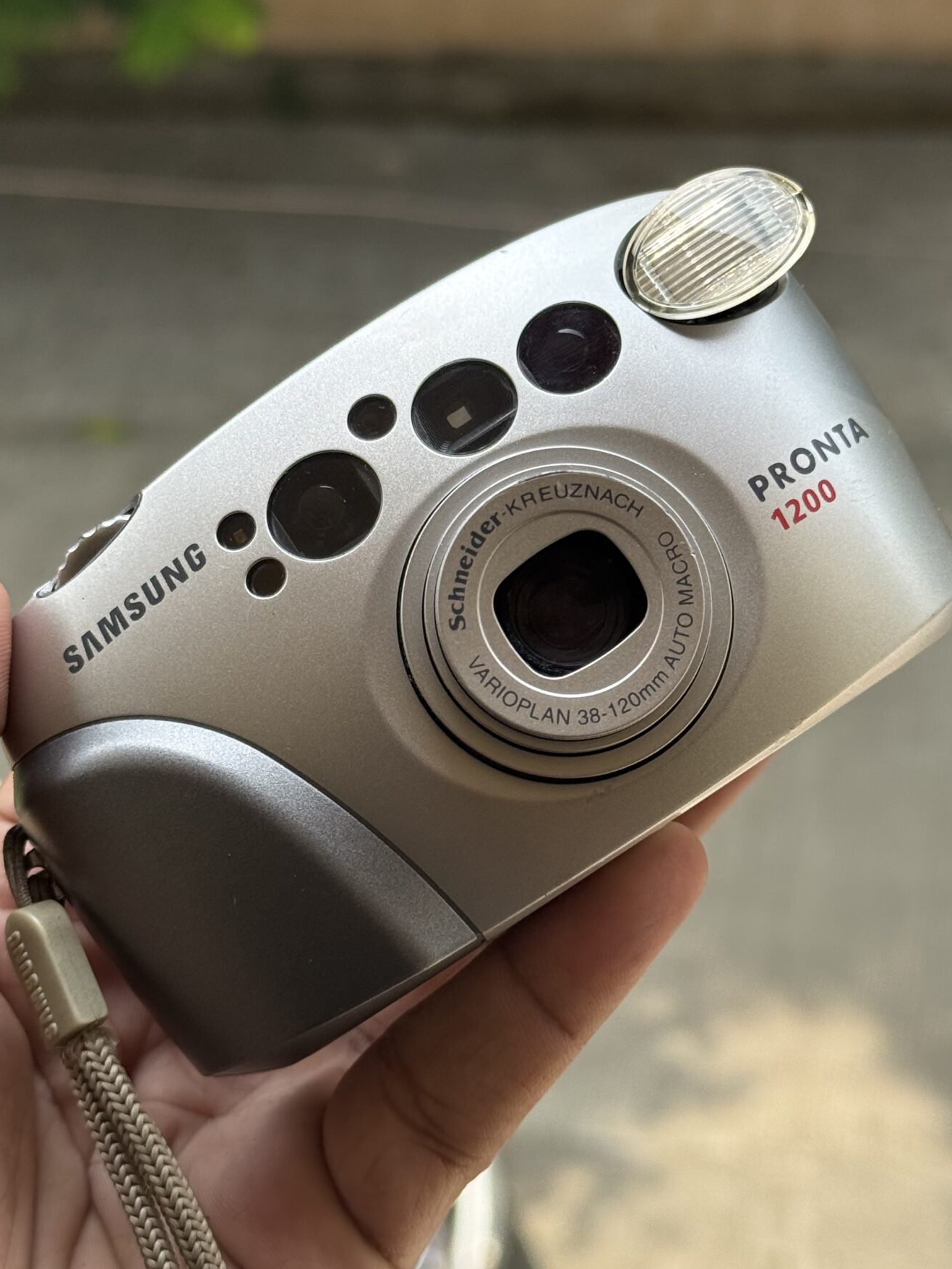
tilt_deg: -33.8
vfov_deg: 27.7
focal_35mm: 70
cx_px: 493
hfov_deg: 21.0
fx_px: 2566
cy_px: 519
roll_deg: +2.2
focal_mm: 6.76
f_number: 1.78
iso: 100
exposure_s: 1/1838
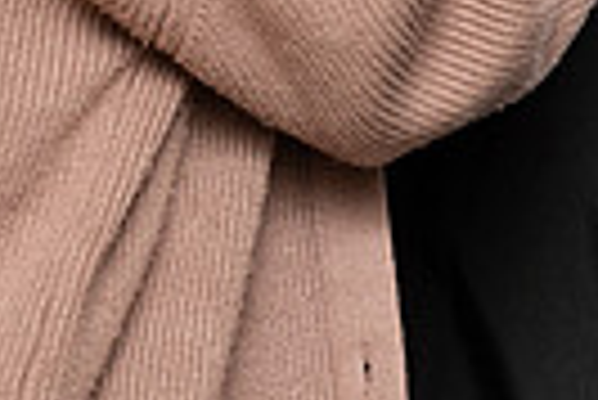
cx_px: 544
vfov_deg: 4.4
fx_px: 5055
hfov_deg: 6.8
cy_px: -557
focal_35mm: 304
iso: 640
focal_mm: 60
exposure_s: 1/125
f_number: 5.6
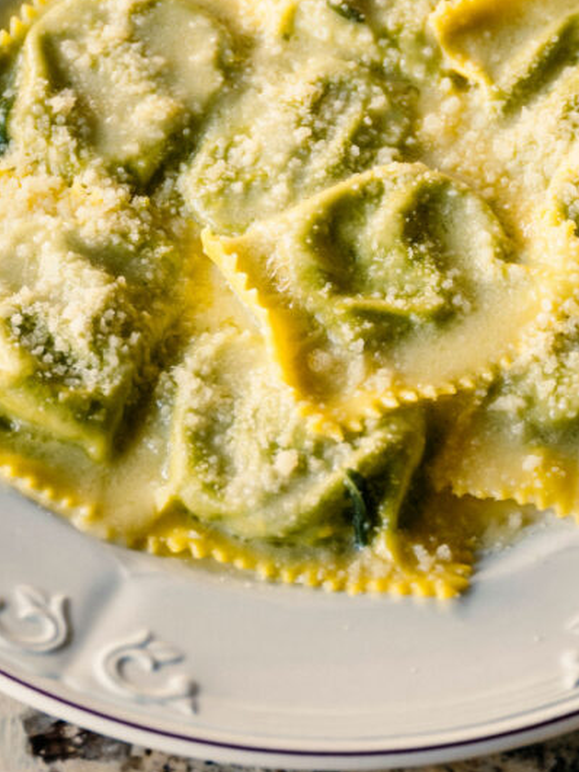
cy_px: 48
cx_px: 336
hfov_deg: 6.8
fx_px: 4908
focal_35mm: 220
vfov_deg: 9.0
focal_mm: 96
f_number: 4
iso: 400
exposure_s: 1/60
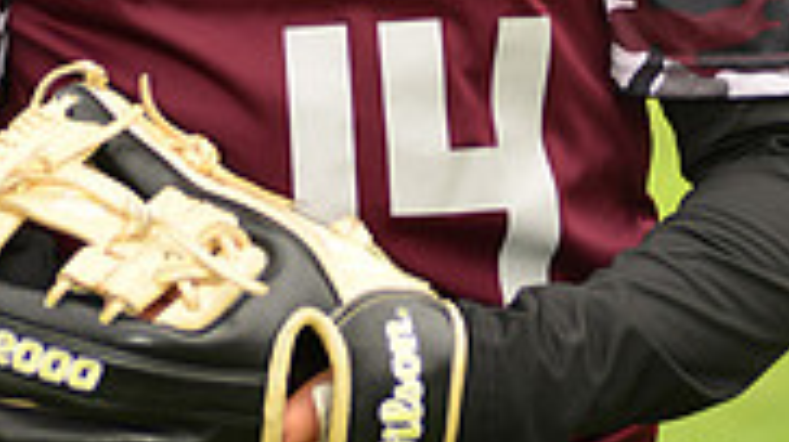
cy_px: -381
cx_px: 366
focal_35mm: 484
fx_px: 10117
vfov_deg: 2.5
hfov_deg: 4.5
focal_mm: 145
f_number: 5
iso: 100
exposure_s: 1/250
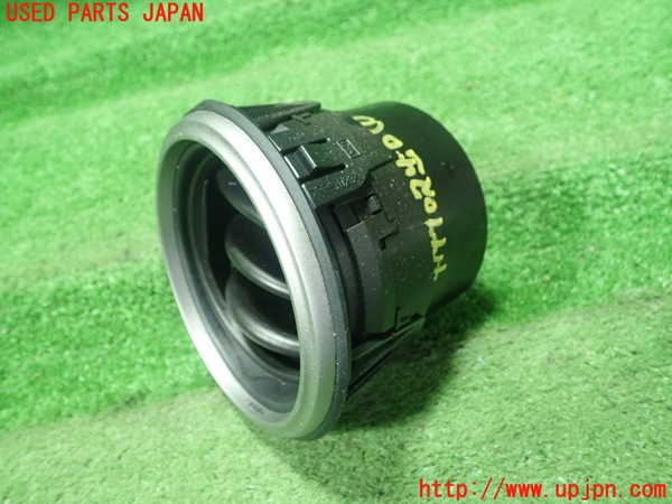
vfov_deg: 46.8
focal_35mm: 30
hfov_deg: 60.0
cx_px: 336
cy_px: 252
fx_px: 582
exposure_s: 1/100
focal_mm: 5.5
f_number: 2.3
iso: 800
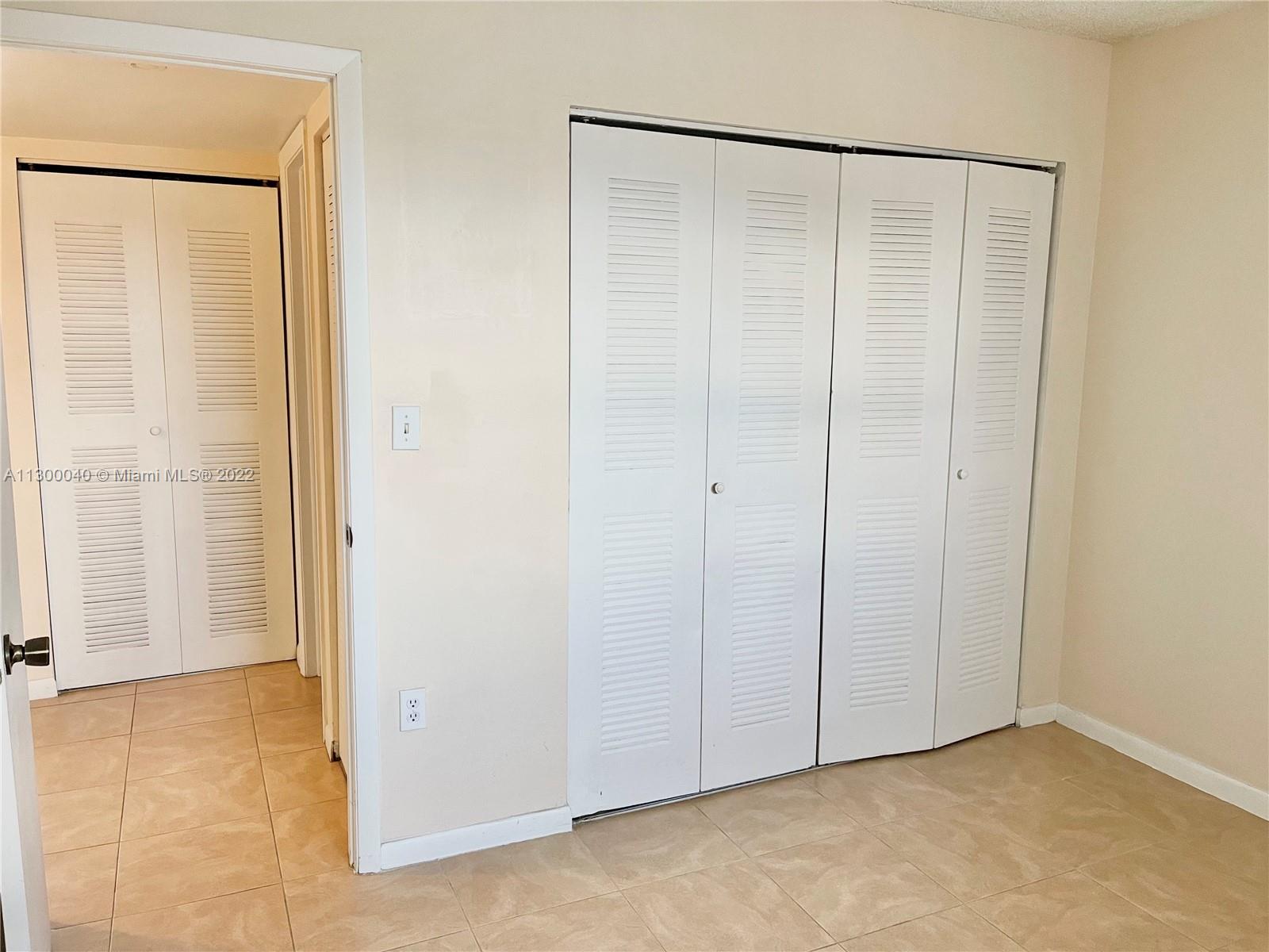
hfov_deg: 67.3
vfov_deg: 53.1
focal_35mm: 26
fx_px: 953
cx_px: 634
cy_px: 476
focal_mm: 5.1
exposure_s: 1/69
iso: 125
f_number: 1.6
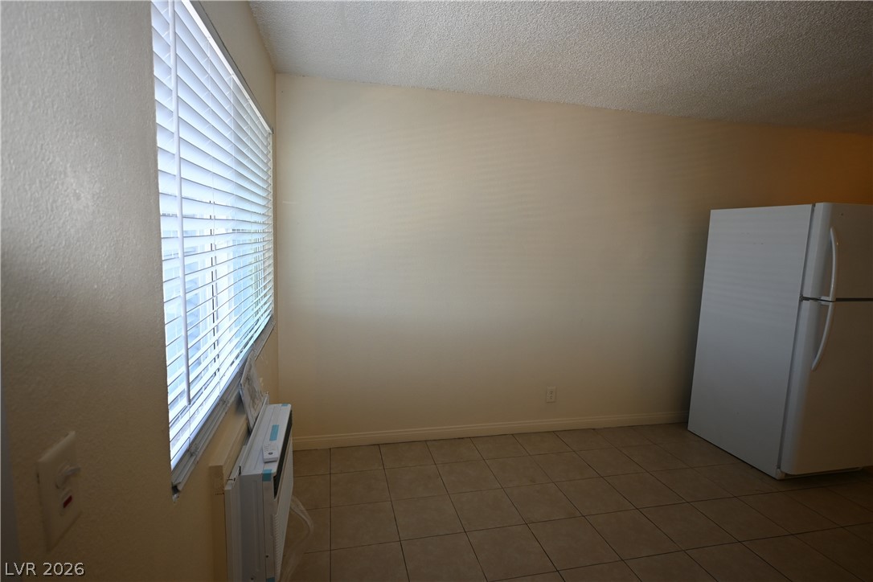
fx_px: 455
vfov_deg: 65.2
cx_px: 436
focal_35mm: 19
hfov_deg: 87.7
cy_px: 291
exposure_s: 1/60
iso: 220
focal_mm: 12.5
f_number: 4
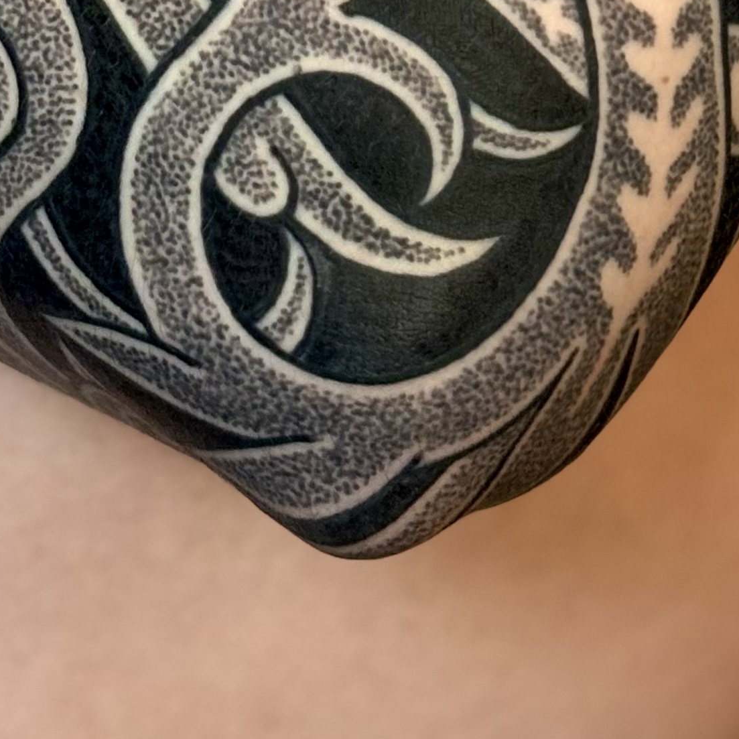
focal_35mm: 168
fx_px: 4058
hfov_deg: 10.4
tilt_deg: -8.5
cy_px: -488
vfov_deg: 10.0
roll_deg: +0.4
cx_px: 255
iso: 160
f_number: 1.6
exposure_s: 1/33
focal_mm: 5.96
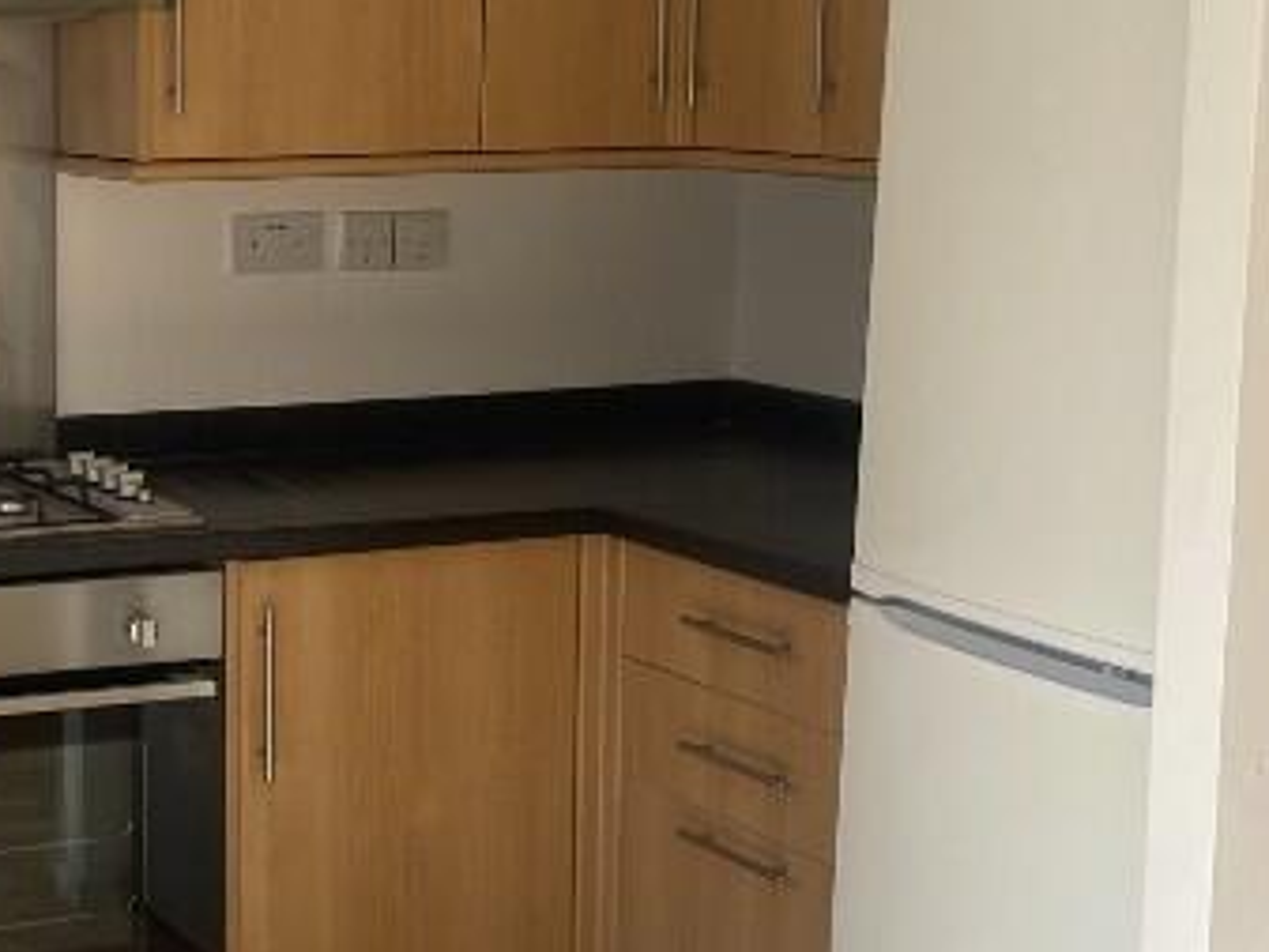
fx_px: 2787
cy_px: 474
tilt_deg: -10.9
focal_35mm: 76
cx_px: 68
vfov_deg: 19.4
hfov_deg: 24.7
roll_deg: +0.0
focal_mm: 5.1
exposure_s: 1/740
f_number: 1.6
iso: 32
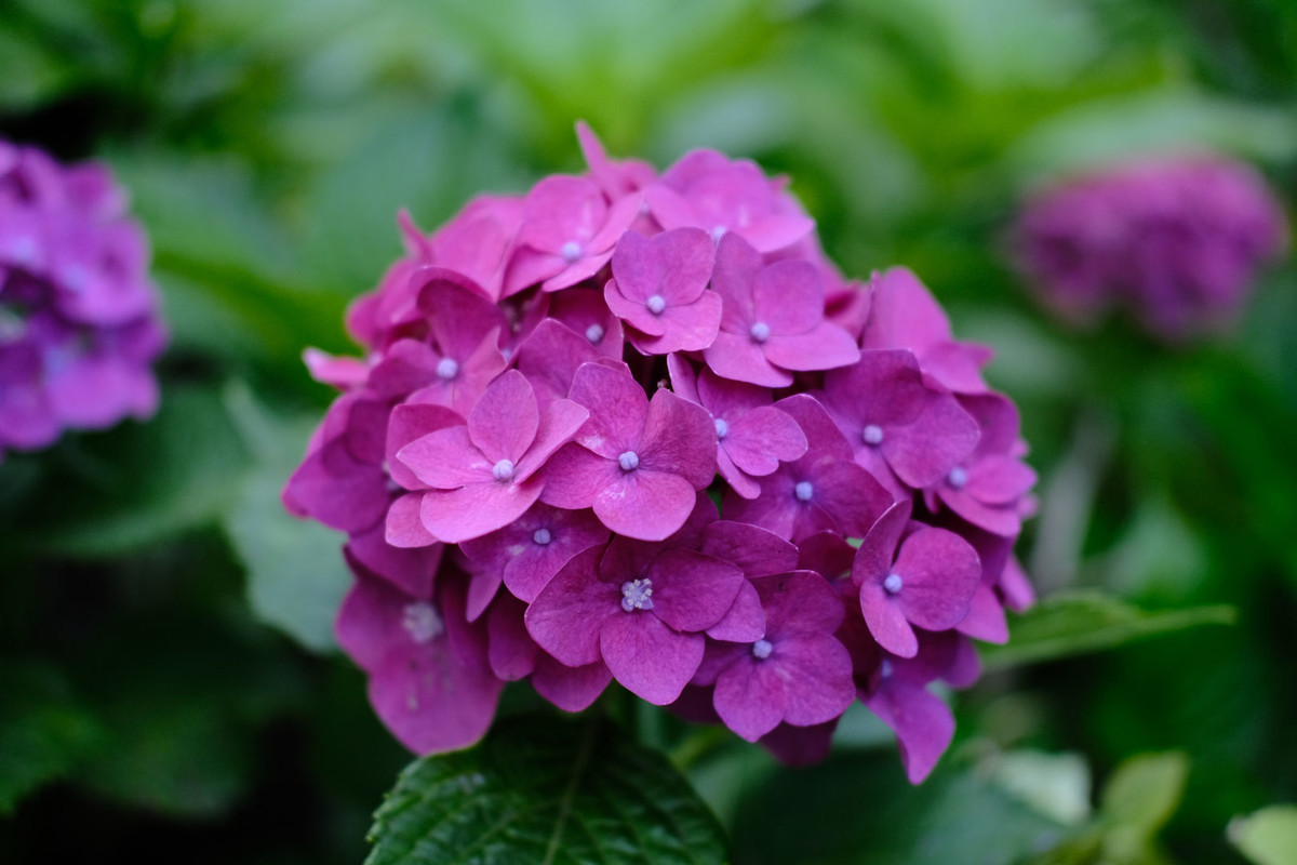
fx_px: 1909
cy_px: 432
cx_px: 648
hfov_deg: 37.5
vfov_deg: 25.5
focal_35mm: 53
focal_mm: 35
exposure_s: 1/1250
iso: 640
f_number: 2
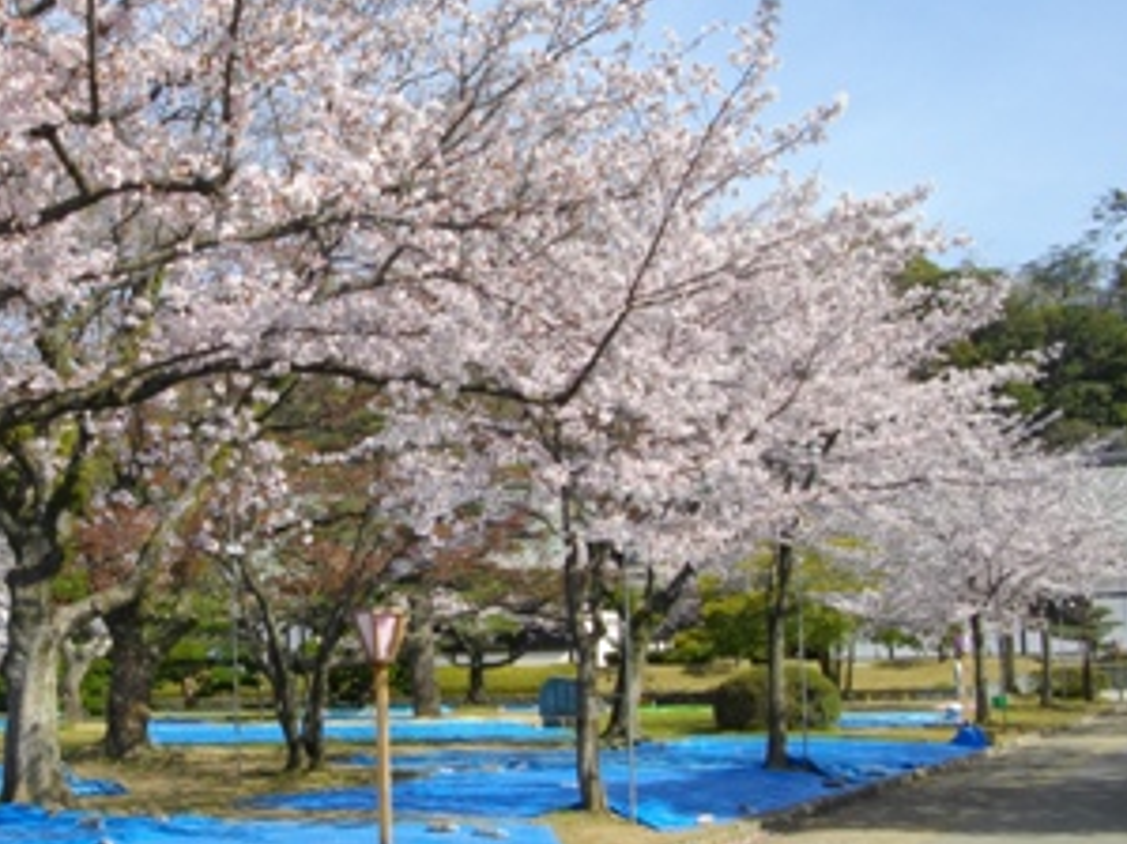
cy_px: 343
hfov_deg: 38.9
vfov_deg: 30.2
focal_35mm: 48
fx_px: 1562
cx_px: 313
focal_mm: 5.7
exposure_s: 1/320
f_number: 5.5
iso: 100
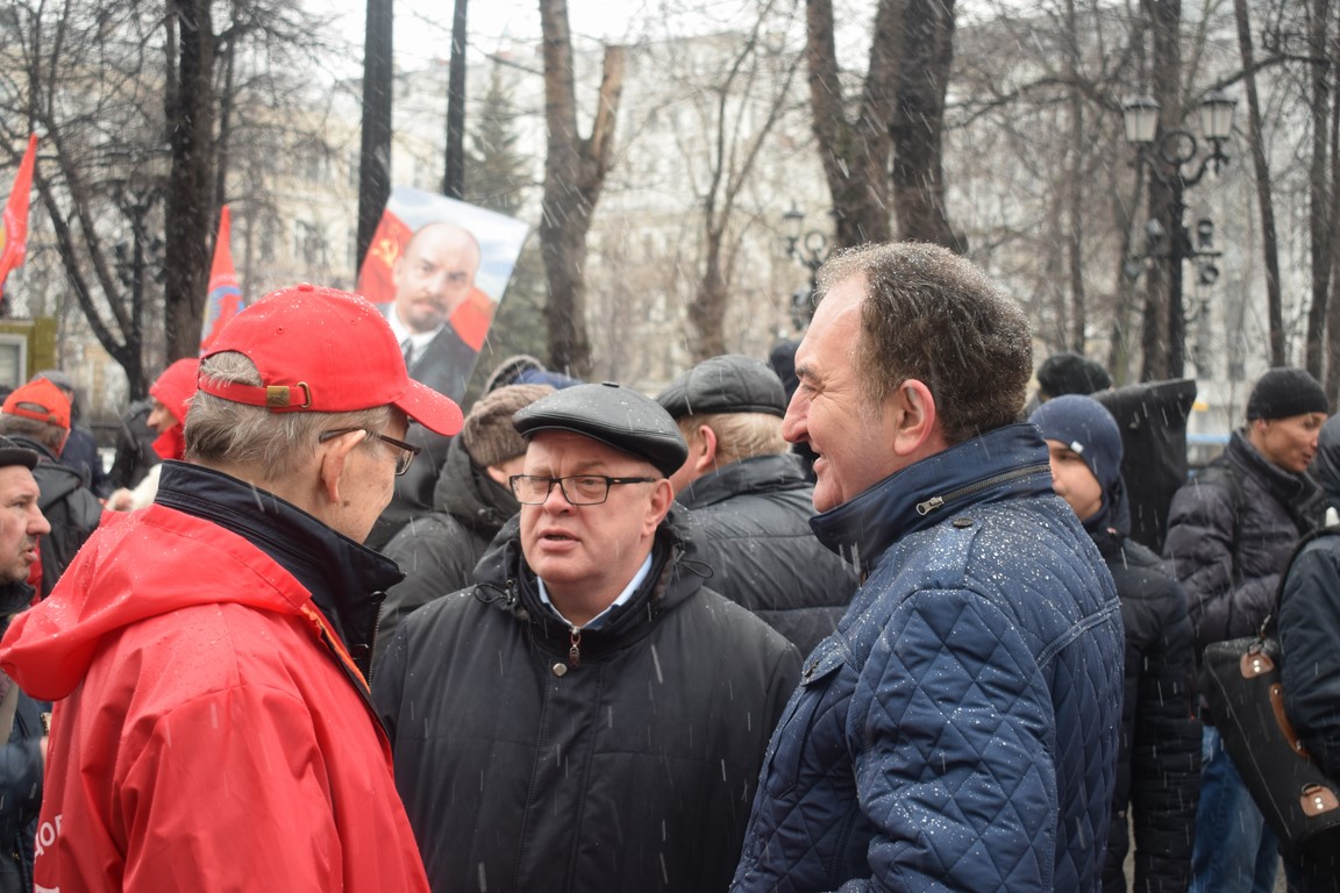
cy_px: 446
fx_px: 1954
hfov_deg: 37.9
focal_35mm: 52
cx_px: 670
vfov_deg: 25.8
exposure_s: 1/80
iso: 400
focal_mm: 35
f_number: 4.5
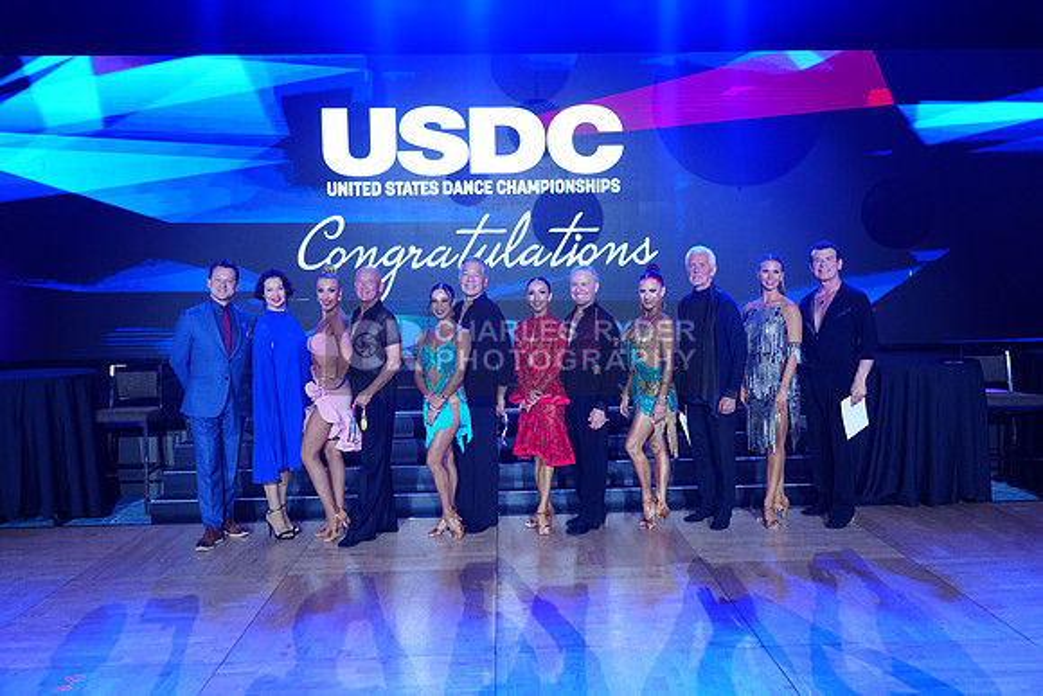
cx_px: 522
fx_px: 840
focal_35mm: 29
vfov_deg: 45.0
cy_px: 348
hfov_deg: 63.6
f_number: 4
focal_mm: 29
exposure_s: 1/320
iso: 2000
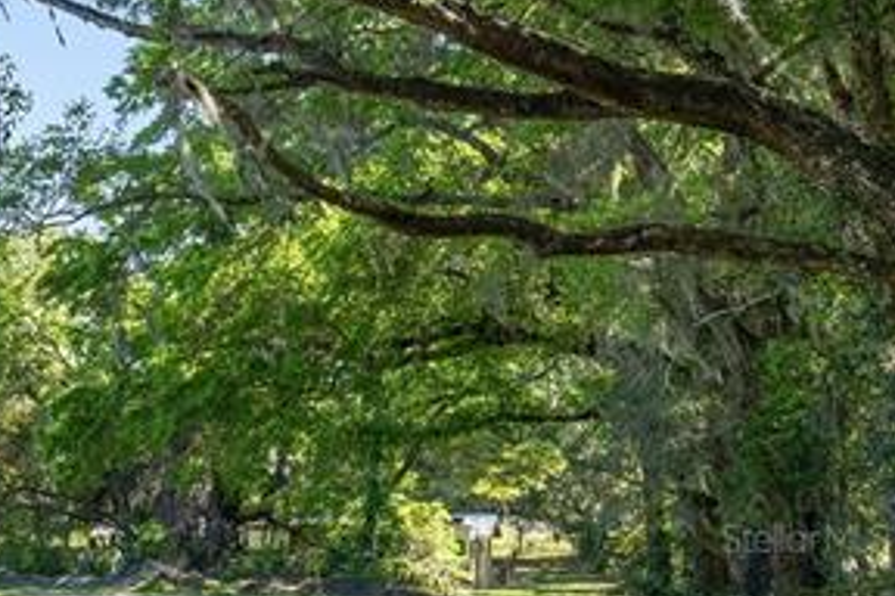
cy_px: 537
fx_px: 1591
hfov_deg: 21.4
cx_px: -693
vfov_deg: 20.8
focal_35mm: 64
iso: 320
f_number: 8
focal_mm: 18
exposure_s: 1/250
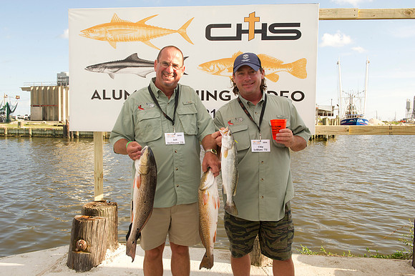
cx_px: 208
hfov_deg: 60.3
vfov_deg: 42.3
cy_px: 138
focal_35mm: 31
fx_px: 357
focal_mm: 31
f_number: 16
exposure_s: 1/125
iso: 400
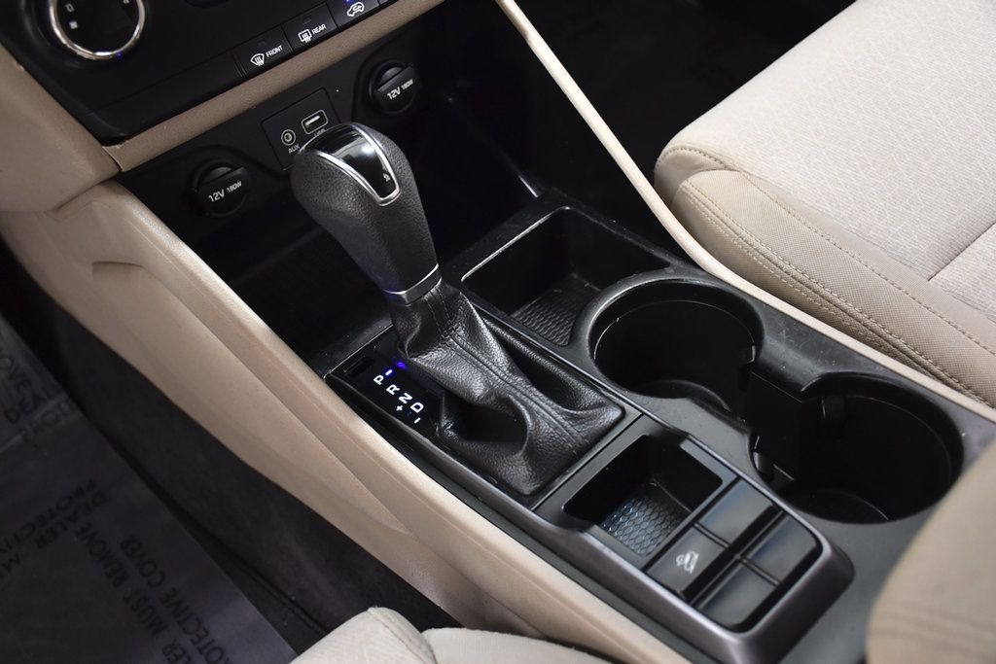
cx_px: 498
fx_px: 1107
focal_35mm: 40
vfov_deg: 33.4
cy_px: 332
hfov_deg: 48.5
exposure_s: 1/100
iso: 1250
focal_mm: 27
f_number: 4
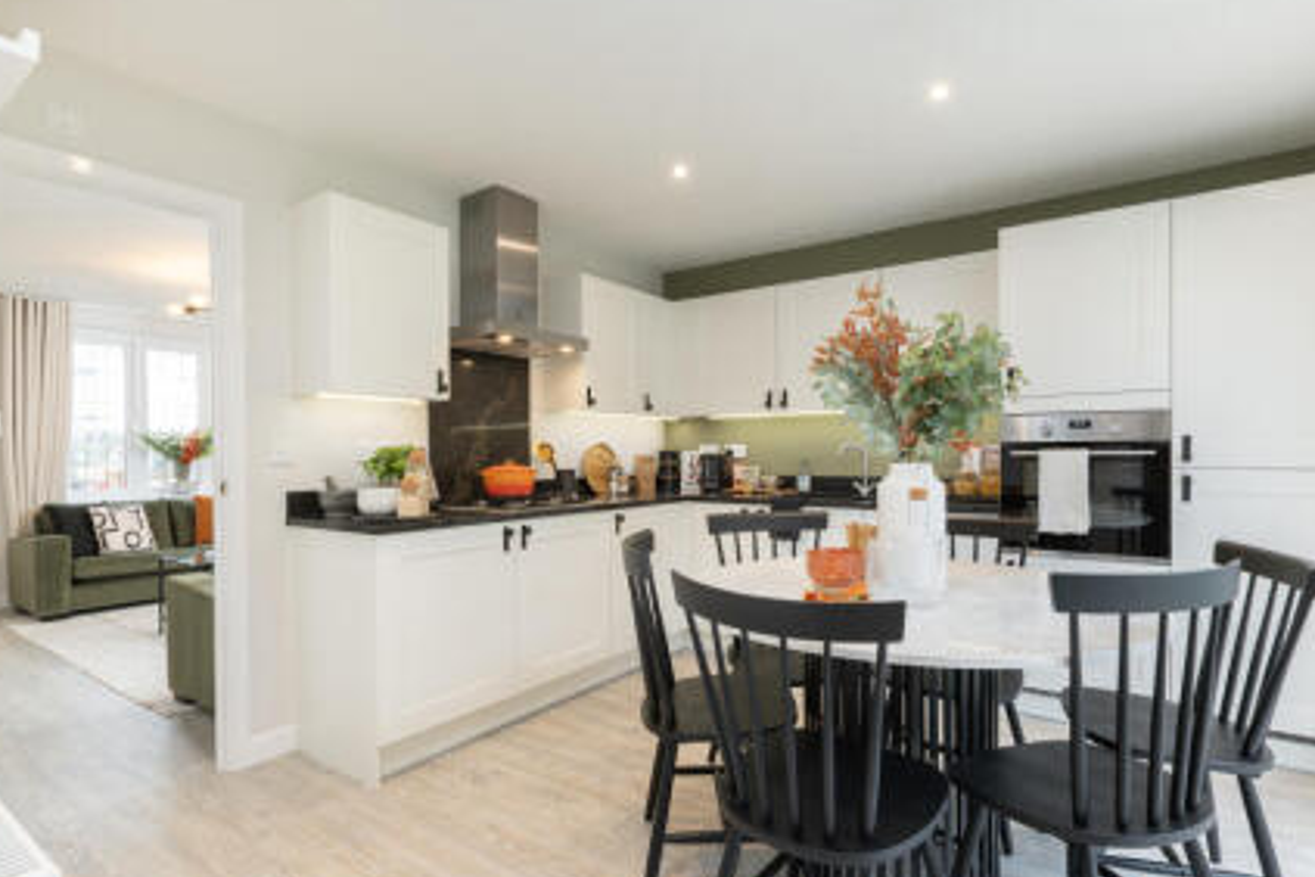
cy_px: 471
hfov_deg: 89.9
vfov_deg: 67.3
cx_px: 693
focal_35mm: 18
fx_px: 657
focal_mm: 16
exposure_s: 1/10
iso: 200
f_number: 8
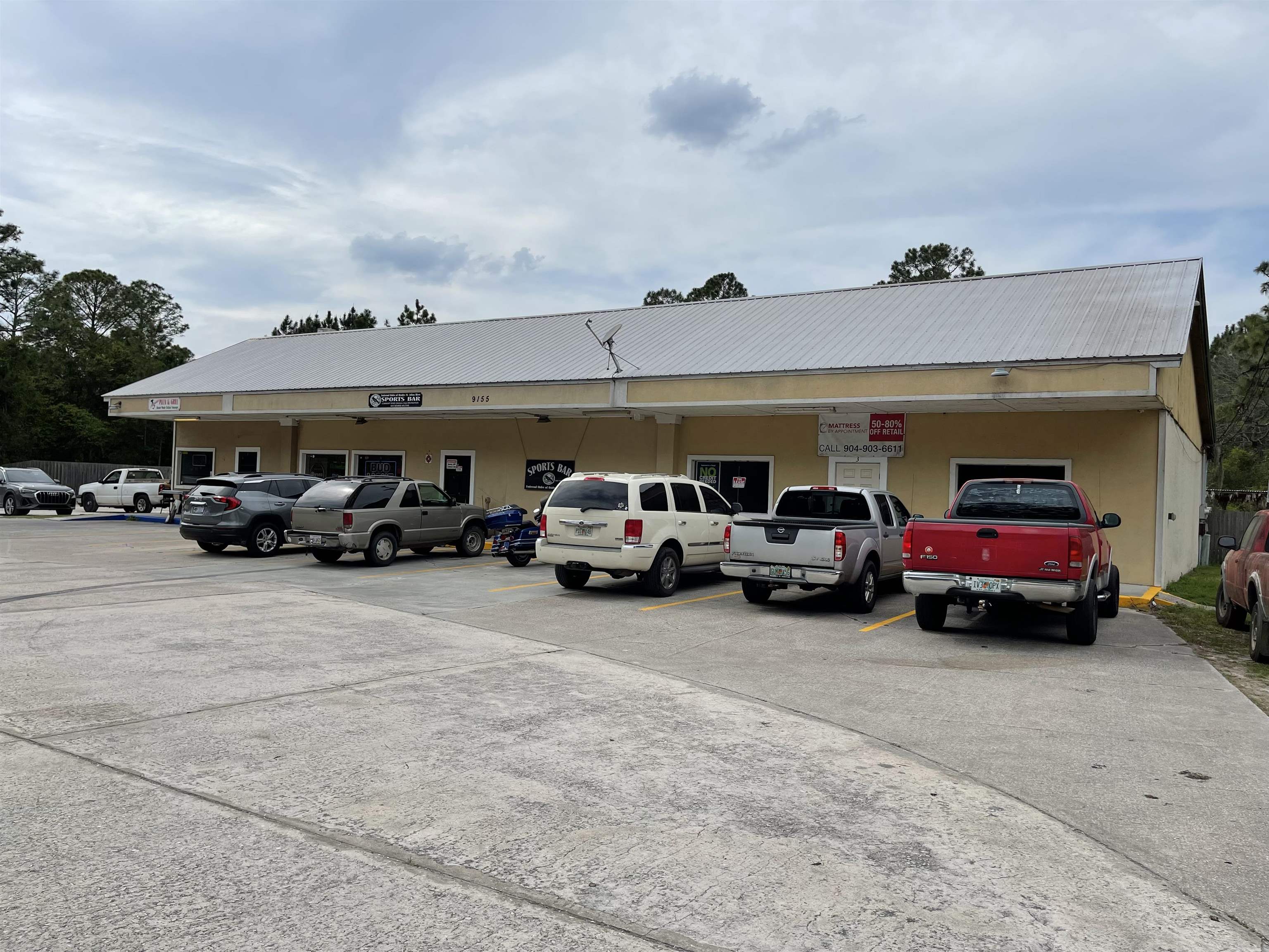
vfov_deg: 53.1
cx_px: 634
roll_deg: -3.0
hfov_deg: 67.3
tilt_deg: +0.6
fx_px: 953
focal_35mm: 26
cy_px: 476
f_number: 1.6
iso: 32
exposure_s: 1/5618
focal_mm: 5.1
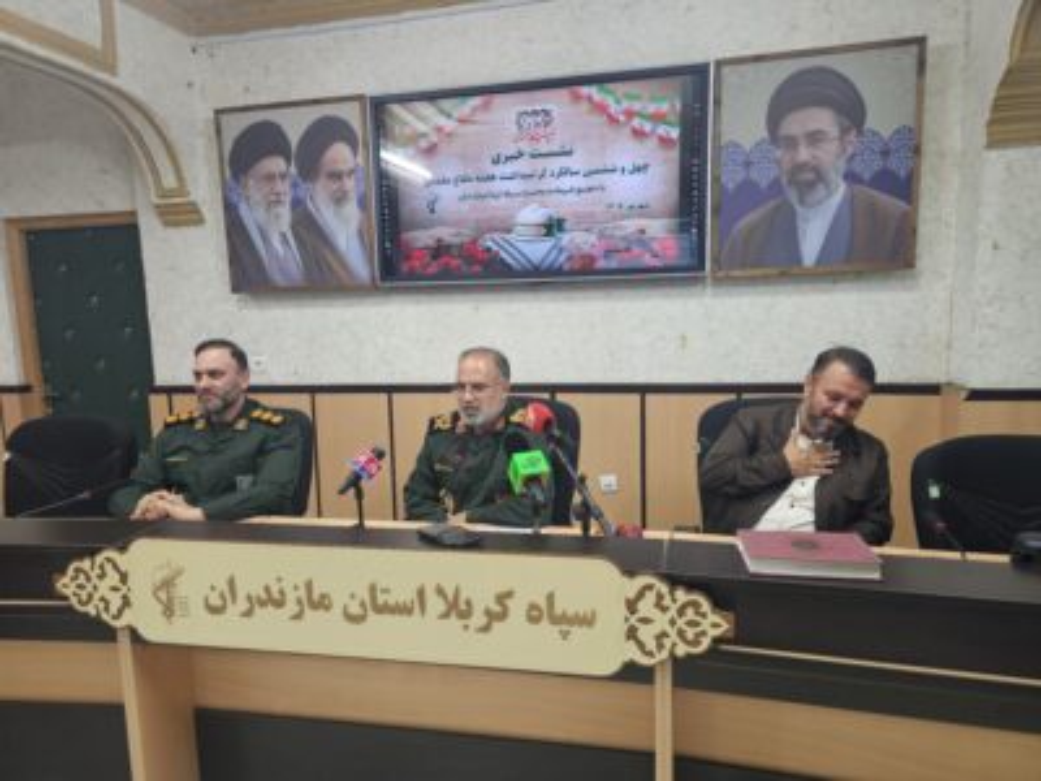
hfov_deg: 73.9
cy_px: 390
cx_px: 520
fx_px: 692
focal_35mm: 23
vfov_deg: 58.9
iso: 125
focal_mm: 6.3
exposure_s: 1/100
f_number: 1.7
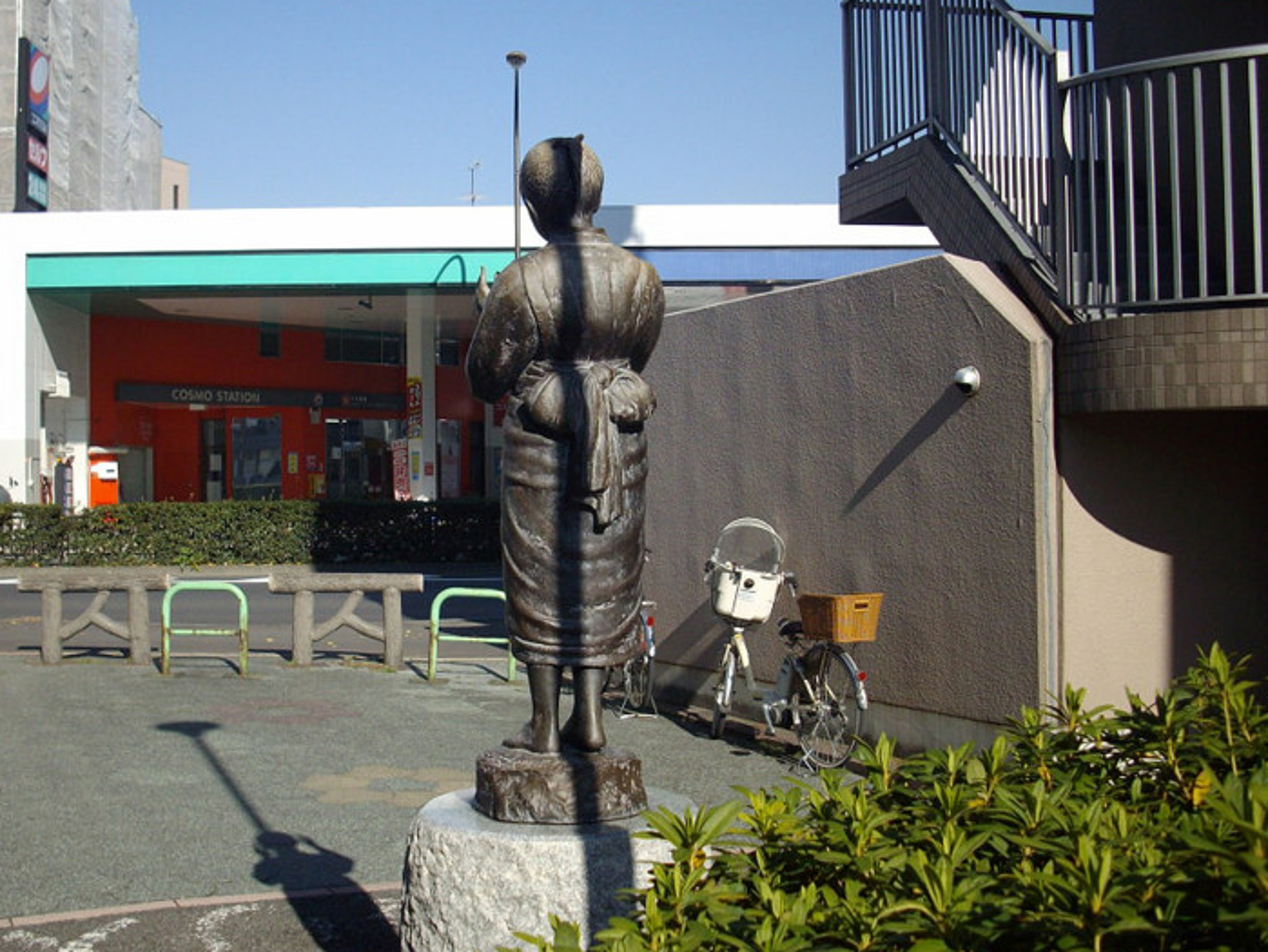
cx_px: 542
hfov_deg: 42.0
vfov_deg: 32.2
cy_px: 439
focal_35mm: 45
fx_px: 1649
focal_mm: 6.2
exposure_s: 1/320
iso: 80
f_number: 5.6
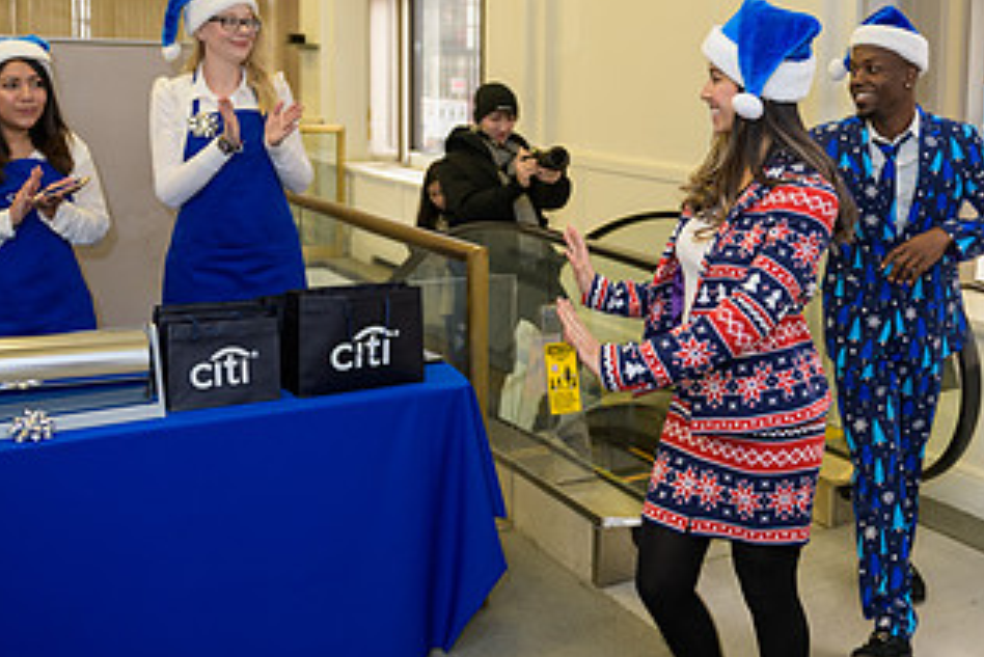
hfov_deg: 43.0
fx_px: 1203
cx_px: 747
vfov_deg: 30.2
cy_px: 195
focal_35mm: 44
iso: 400
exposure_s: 1/125
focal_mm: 24
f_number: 3.2
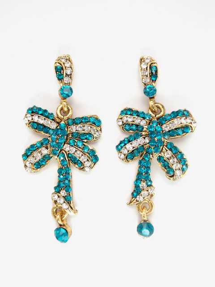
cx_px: 108
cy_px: 144
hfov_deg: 38.7
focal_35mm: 37
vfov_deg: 50.1
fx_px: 306
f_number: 3.2
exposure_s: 1/30
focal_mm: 6.7
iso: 80
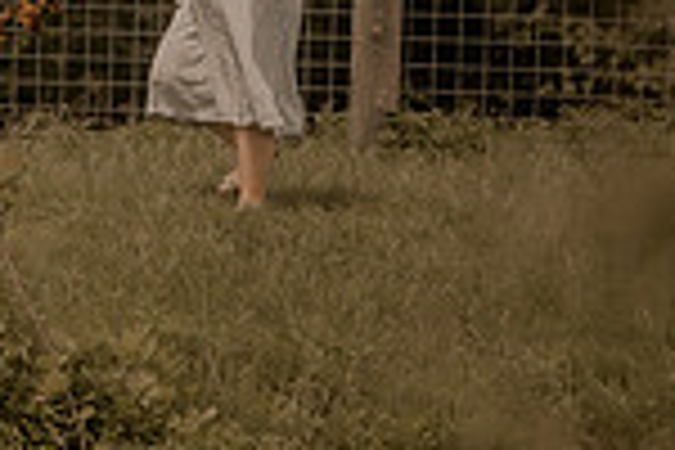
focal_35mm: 658
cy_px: -45
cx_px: -580
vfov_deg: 2.1
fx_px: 12337
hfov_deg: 3.1
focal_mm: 170
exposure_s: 1/1600
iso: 125
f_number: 2.8
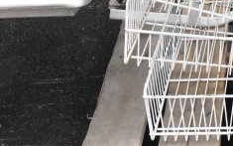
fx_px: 732
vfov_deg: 11.2
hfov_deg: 17.4
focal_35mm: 115
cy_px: -6
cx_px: 263
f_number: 16
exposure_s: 1/1000
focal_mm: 29
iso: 6400
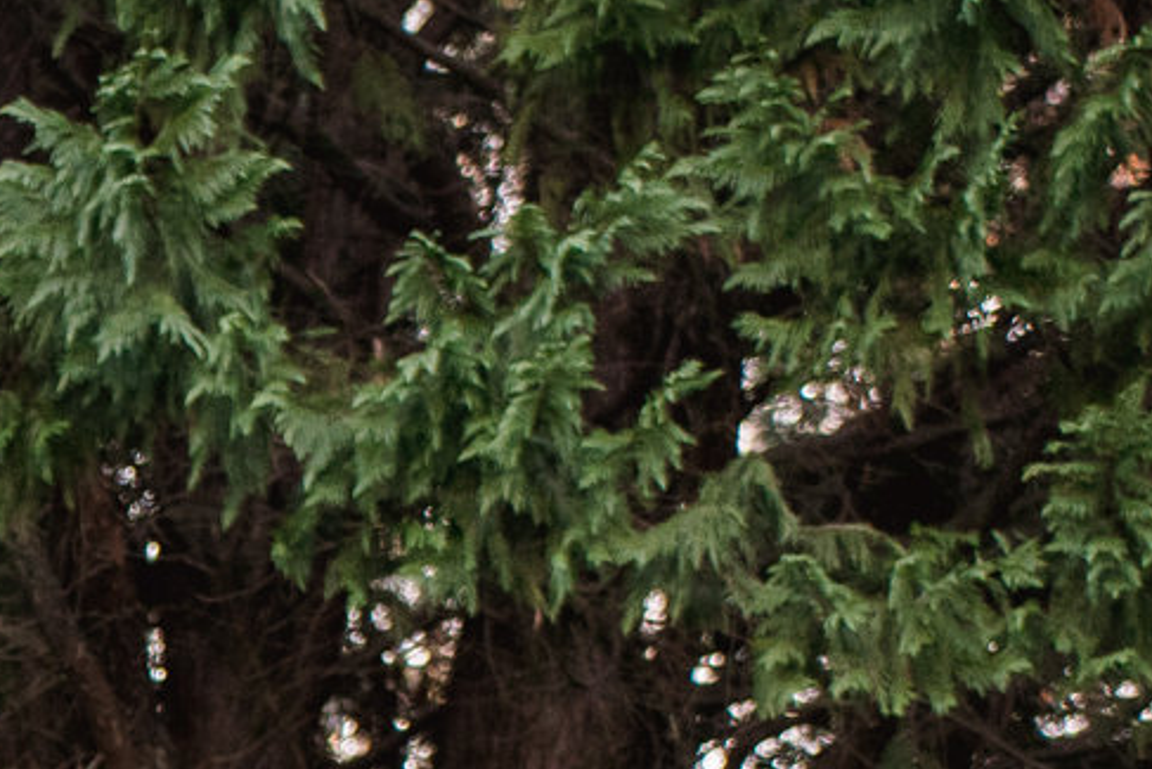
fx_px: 13411
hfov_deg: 4.8
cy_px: 1718
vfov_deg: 3.3
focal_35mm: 419
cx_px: -1167
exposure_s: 1/400
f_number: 2.8
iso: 800
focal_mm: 75
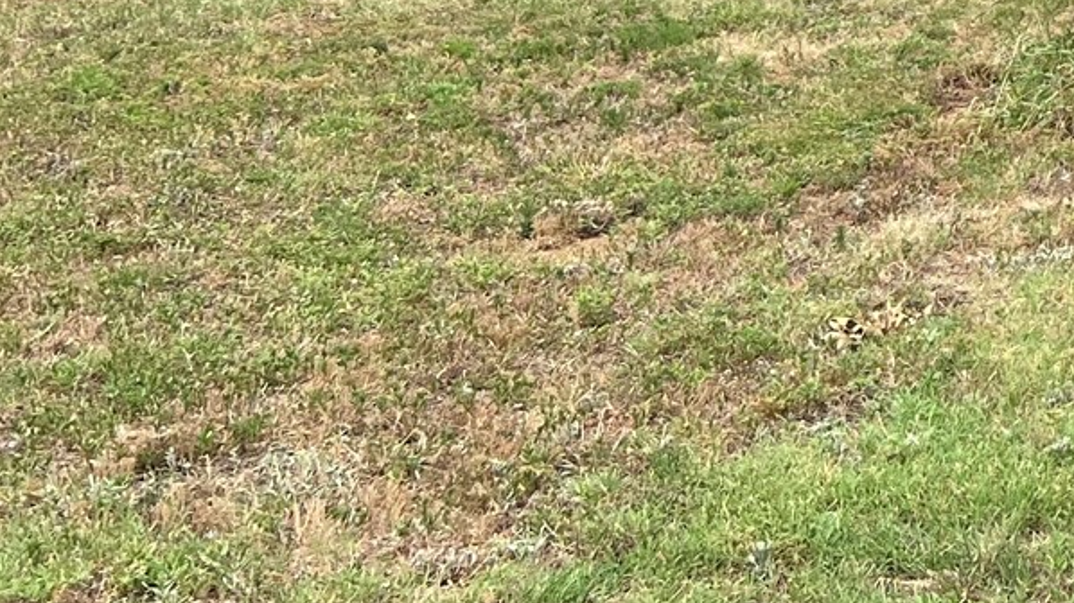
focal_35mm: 97
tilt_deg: +3.8
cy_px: -502
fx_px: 2762
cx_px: 1778
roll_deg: +2.7
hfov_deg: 18.5
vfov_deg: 11.5
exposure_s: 1/3077
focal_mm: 5.7
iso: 50
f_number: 1.5
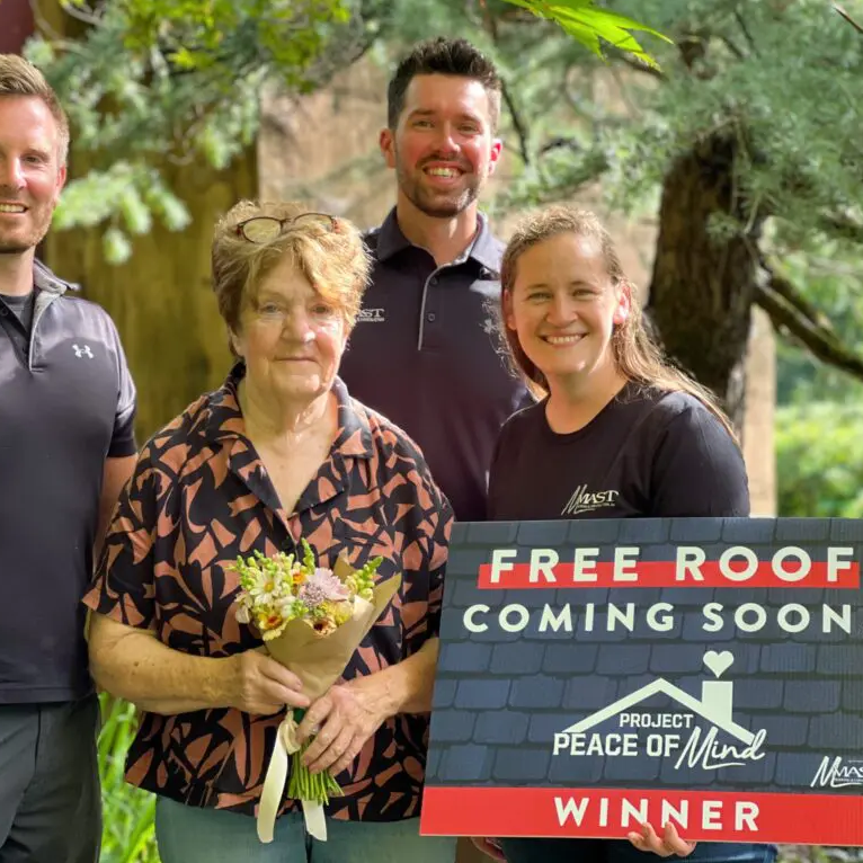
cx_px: 399
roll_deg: +1.6
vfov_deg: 19.1
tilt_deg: -3.3
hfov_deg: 19.1
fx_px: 2567
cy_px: 432
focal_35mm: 91
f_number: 2.8
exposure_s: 1/121
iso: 200
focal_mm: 9
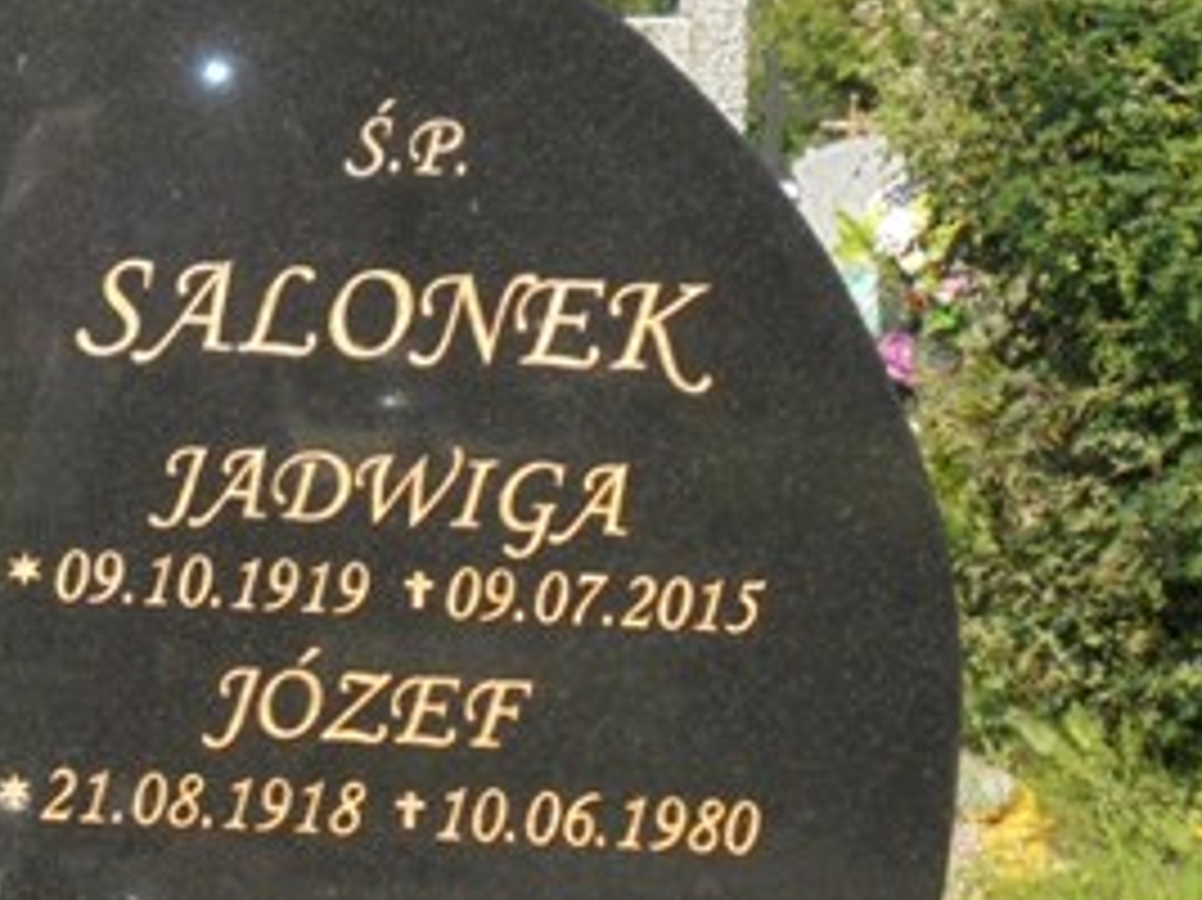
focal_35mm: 103
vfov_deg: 14.3
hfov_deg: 18.6
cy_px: 248
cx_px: 23
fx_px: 3575
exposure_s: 1/500
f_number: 4.5
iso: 100
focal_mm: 7.8
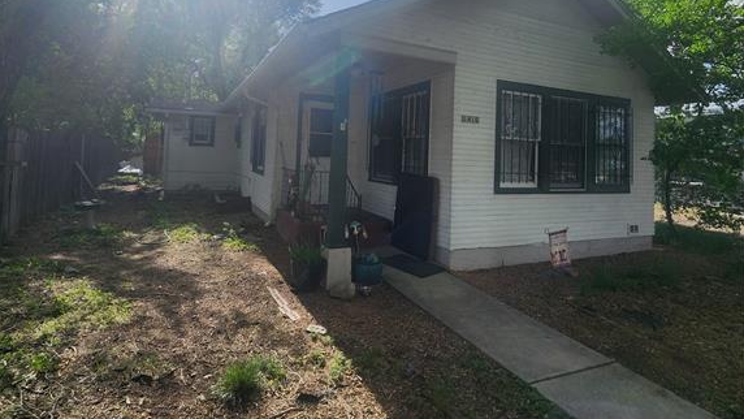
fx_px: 375
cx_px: 371
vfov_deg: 57.1
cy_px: 139
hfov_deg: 89.6
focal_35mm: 19
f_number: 2.2
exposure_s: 1/1874
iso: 50
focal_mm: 2.2
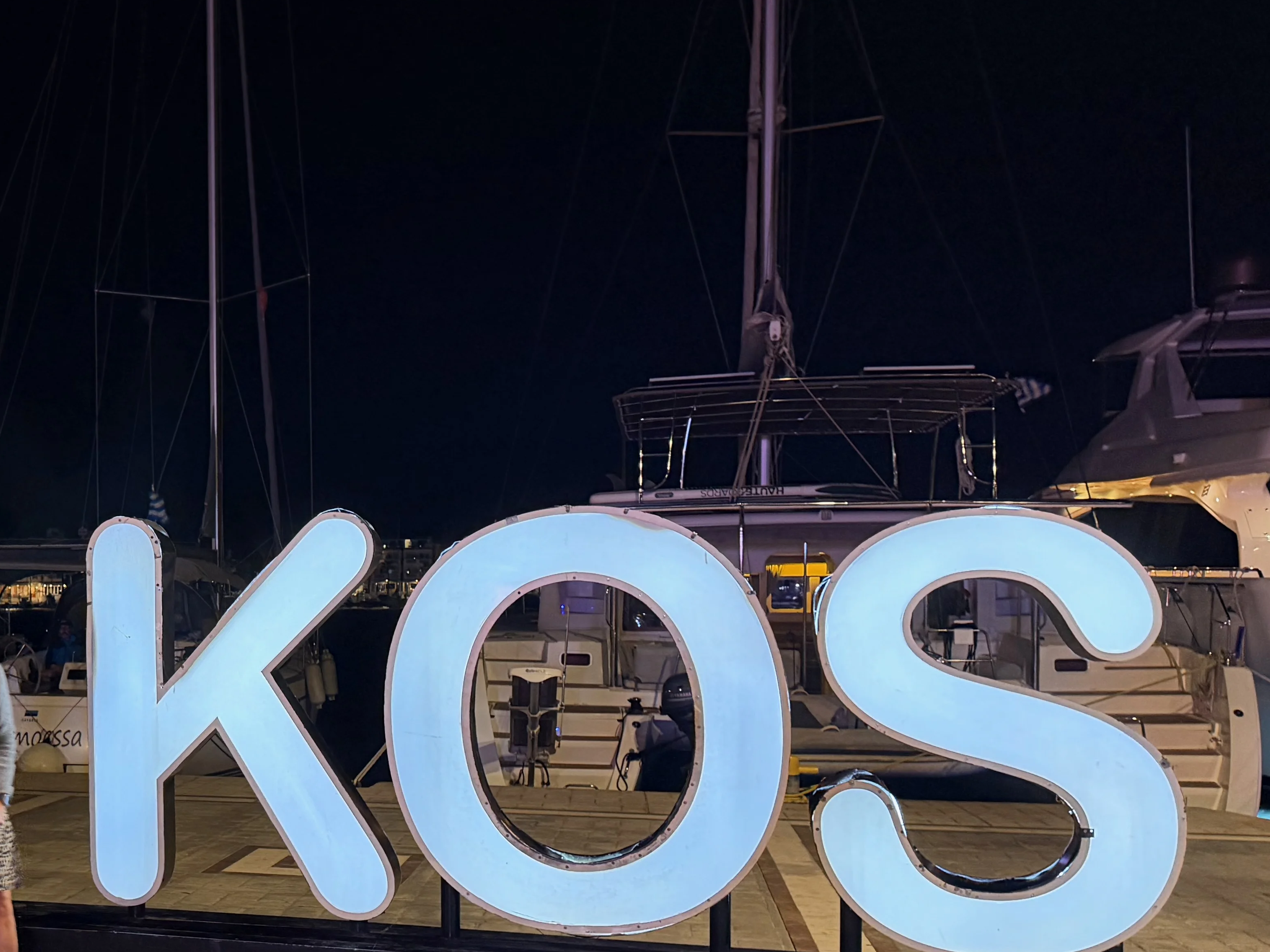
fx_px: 1614
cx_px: 145
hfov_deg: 40.0
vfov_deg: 32.7
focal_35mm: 44
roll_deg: +0.4
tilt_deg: -0.7
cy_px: 593
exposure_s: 1/50
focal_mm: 6.76
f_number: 1.78
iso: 500
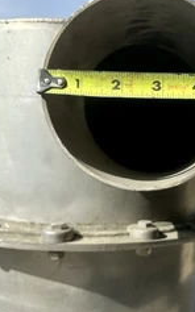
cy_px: 170
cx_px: 165
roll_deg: -3.8
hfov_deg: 29.0
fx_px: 366
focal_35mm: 43
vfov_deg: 46.2
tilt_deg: -1.2
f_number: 1.78
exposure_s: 1/3155
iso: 80
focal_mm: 6.86
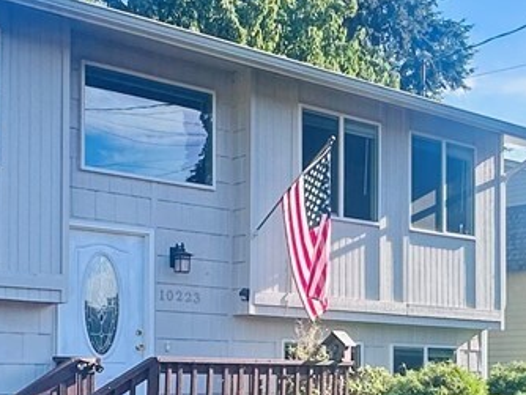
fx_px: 1019
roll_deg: +0.6
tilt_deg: -1.3
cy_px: 375
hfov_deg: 28.6
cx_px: 384
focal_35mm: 67
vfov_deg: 21.3
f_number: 2.2
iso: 40
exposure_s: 1/540
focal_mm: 2.22
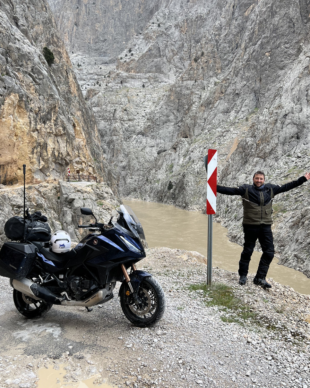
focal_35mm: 31
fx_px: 356
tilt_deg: -4.3
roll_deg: +3.4
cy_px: 194
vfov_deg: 57.2
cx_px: 147
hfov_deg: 47.1
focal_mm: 5.7
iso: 50
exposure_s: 1/1209
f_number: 1.5
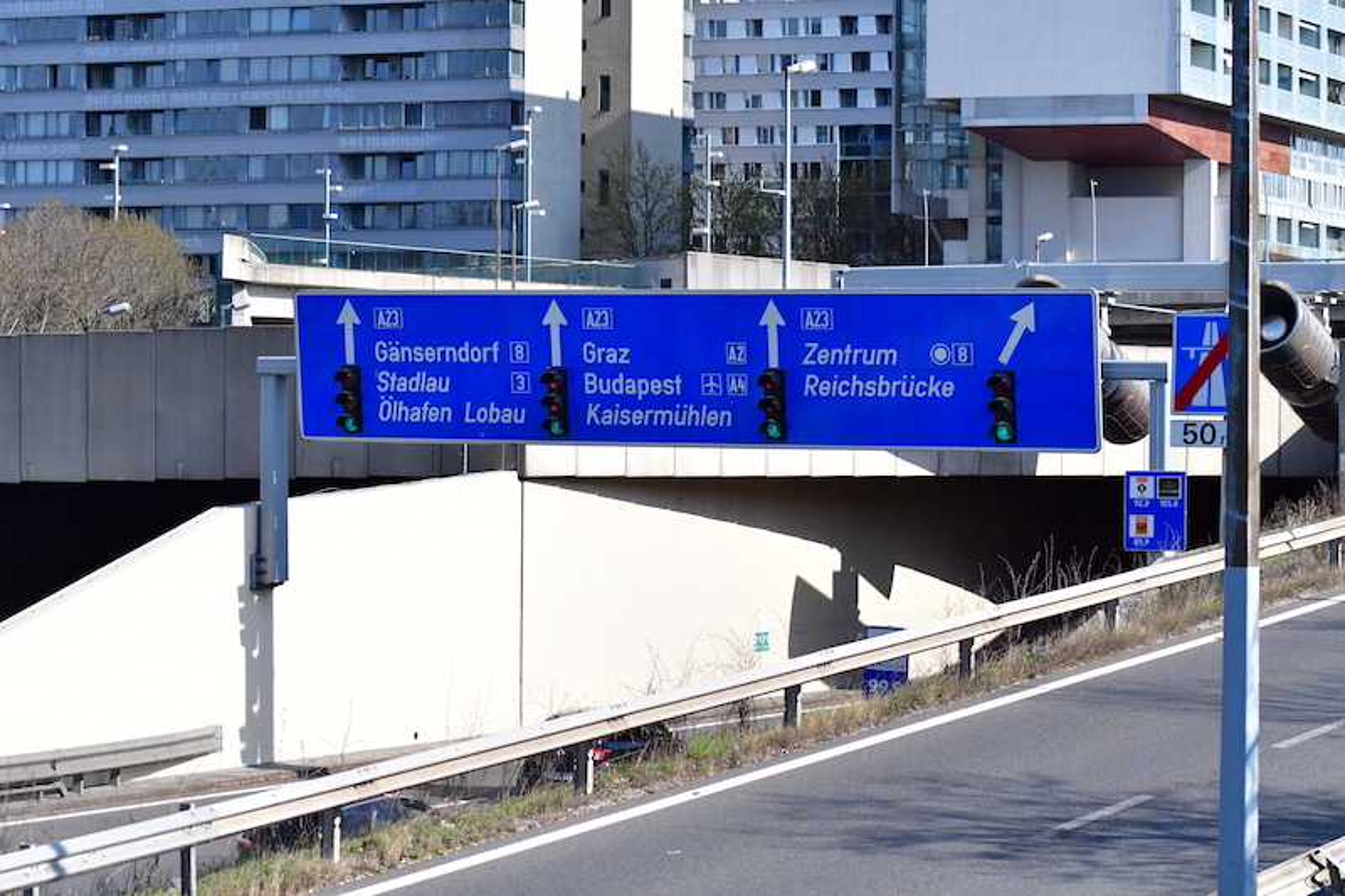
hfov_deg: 19.5
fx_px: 3922
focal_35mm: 105
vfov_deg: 13.0
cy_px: 448
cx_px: 672
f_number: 5.6
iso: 2000
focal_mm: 70
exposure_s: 1/8000
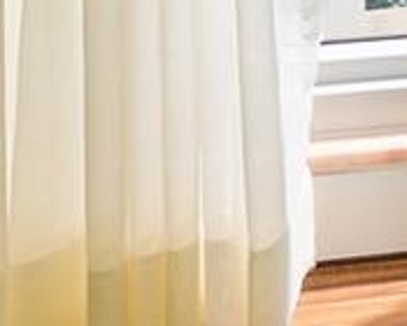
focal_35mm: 146
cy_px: -672
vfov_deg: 8.7
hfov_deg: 11.2
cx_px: 947
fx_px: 1759
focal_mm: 17
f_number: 7.1
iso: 100
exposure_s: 1/25
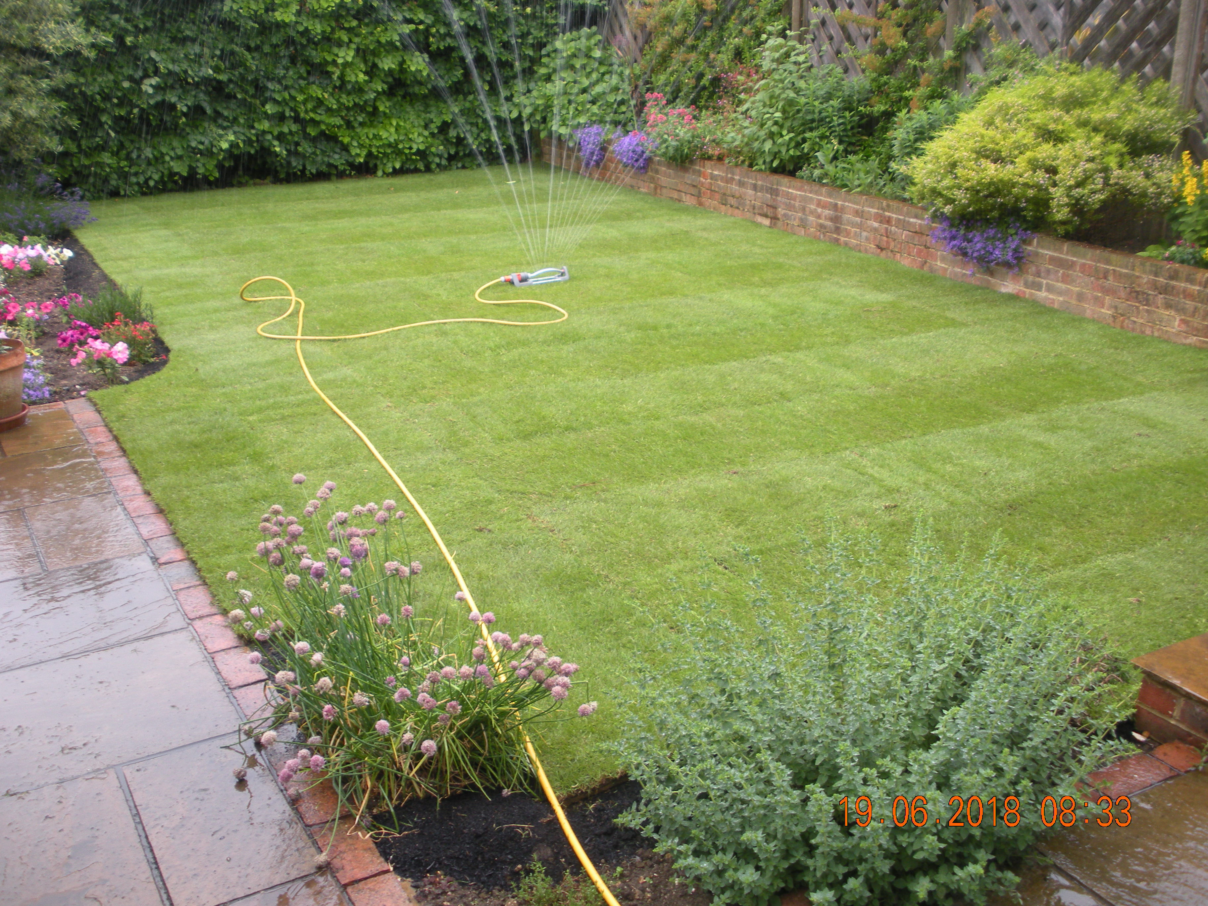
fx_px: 1256
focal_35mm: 36
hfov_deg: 51.4
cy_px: 453
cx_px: 604
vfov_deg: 39.7
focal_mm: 6.3
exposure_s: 1/56.3
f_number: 3.5
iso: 77
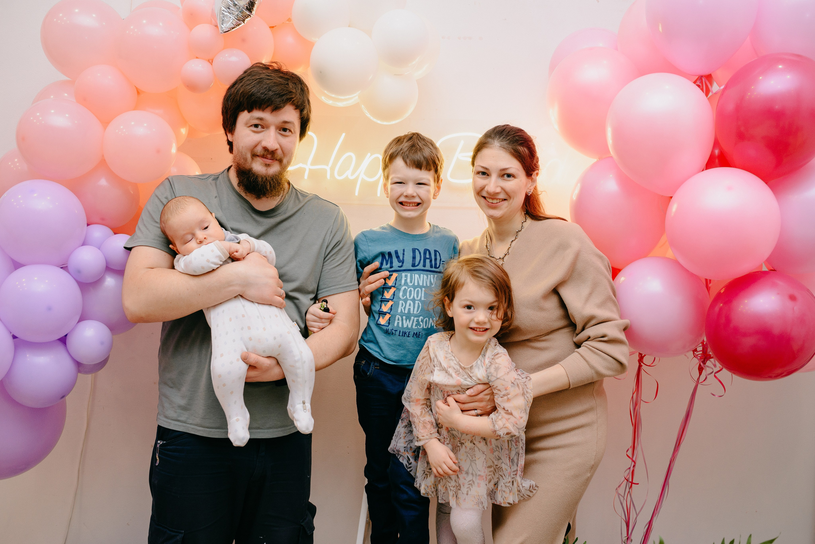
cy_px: 272
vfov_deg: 37.9
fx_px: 793
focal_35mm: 35
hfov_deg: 54.4
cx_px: 408
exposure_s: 1/160
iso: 400
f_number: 3.5
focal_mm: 35
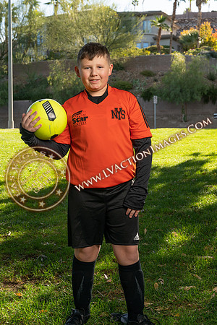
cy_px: 162
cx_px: 108
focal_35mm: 50
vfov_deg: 39.6
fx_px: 452
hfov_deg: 27.0
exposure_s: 1/160
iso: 100
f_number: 7.1
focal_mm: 50
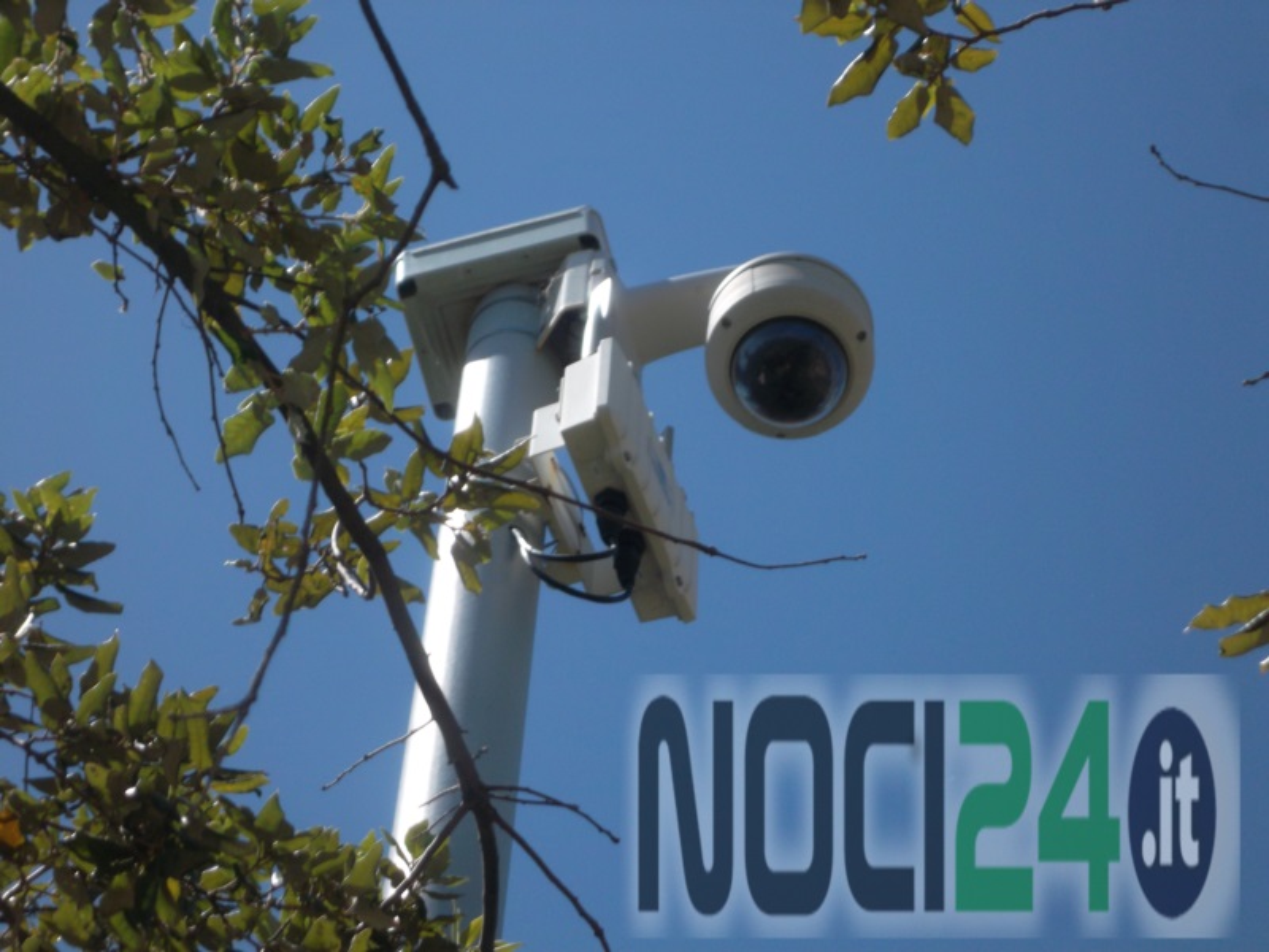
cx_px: 634
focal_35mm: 135
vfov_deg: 11.0
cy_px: 476
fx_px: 4949
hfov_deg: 14.6
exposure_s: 1/420
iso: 80
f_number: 5.9
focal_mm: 24.5
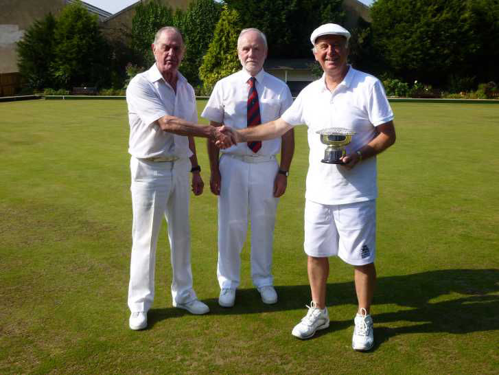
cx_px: 250
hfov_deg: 56.8
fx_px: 462
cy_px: 188
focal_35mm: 32
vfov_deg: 44.2
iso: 100
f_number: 3.5
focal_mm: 5.7
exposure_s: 1/800
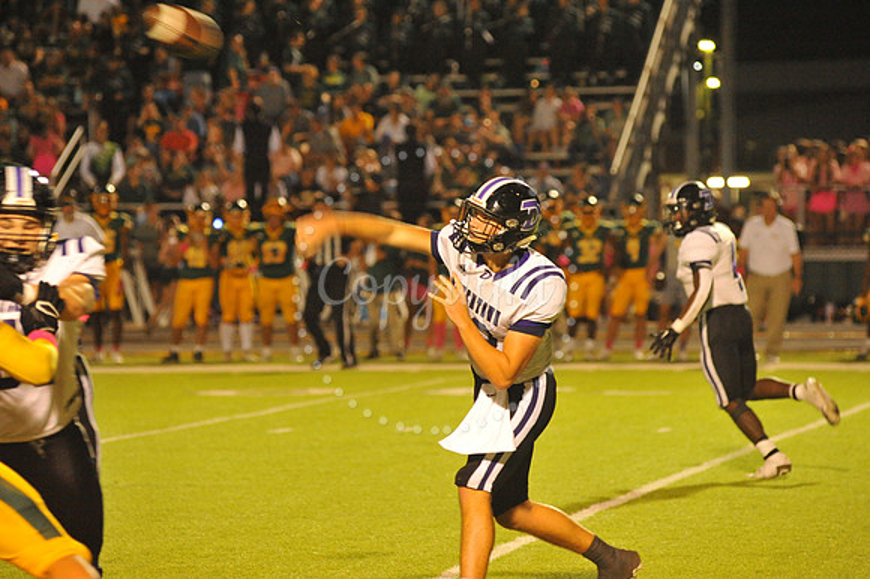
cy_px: 290
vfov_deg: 6.9
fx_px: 4830
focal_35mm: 200
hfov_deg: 10.3
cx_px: 435
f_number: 5
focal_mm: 200
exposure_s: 1/200
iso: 6400
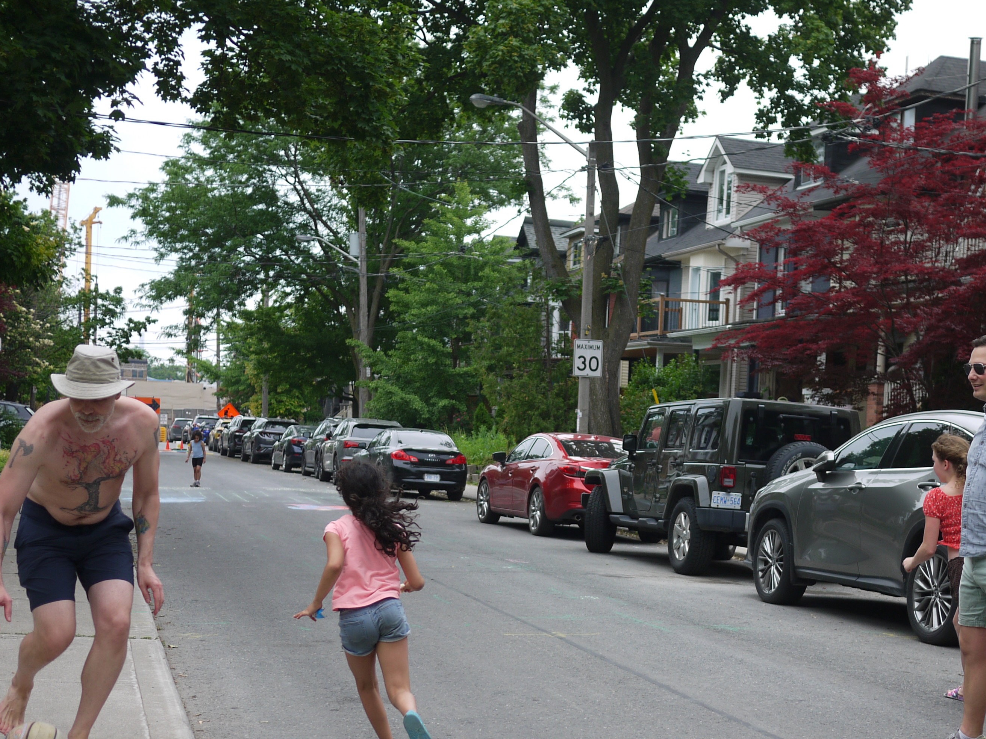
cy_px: 524
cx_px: 610
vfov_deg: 23.9
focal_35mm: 61
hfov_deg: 31.6
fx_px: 1737
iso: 100
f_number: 1.8
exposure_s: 1/1000
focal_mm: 20
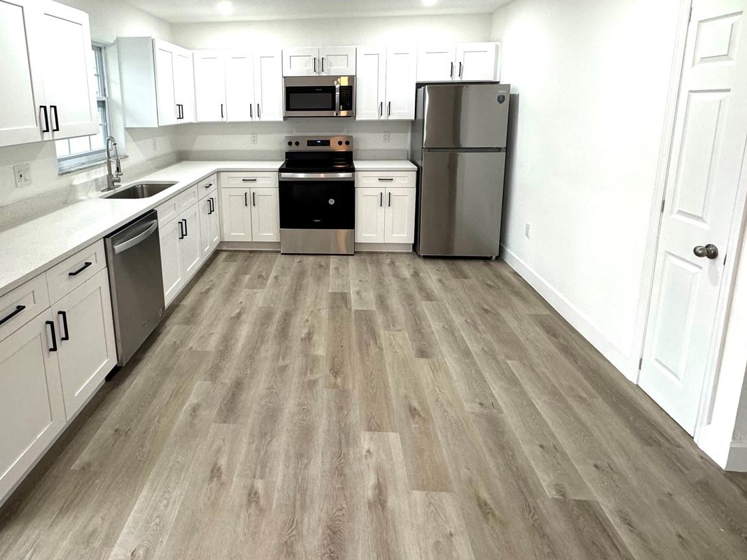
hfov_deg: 80.9
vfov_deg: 64.1
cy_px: 181
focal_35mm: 20
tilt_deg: -11.2
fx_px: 432
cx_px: 302
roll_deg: +1.0
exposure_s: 1/120
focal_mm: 2.22
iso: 250
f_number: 2.2
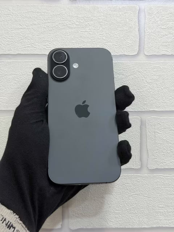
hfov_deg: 30.3
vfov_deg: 39.7
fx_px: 322
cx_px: 87
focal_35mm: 48
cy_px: 116
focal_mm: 6.76
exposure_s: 1/100
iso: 80
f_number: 1.78
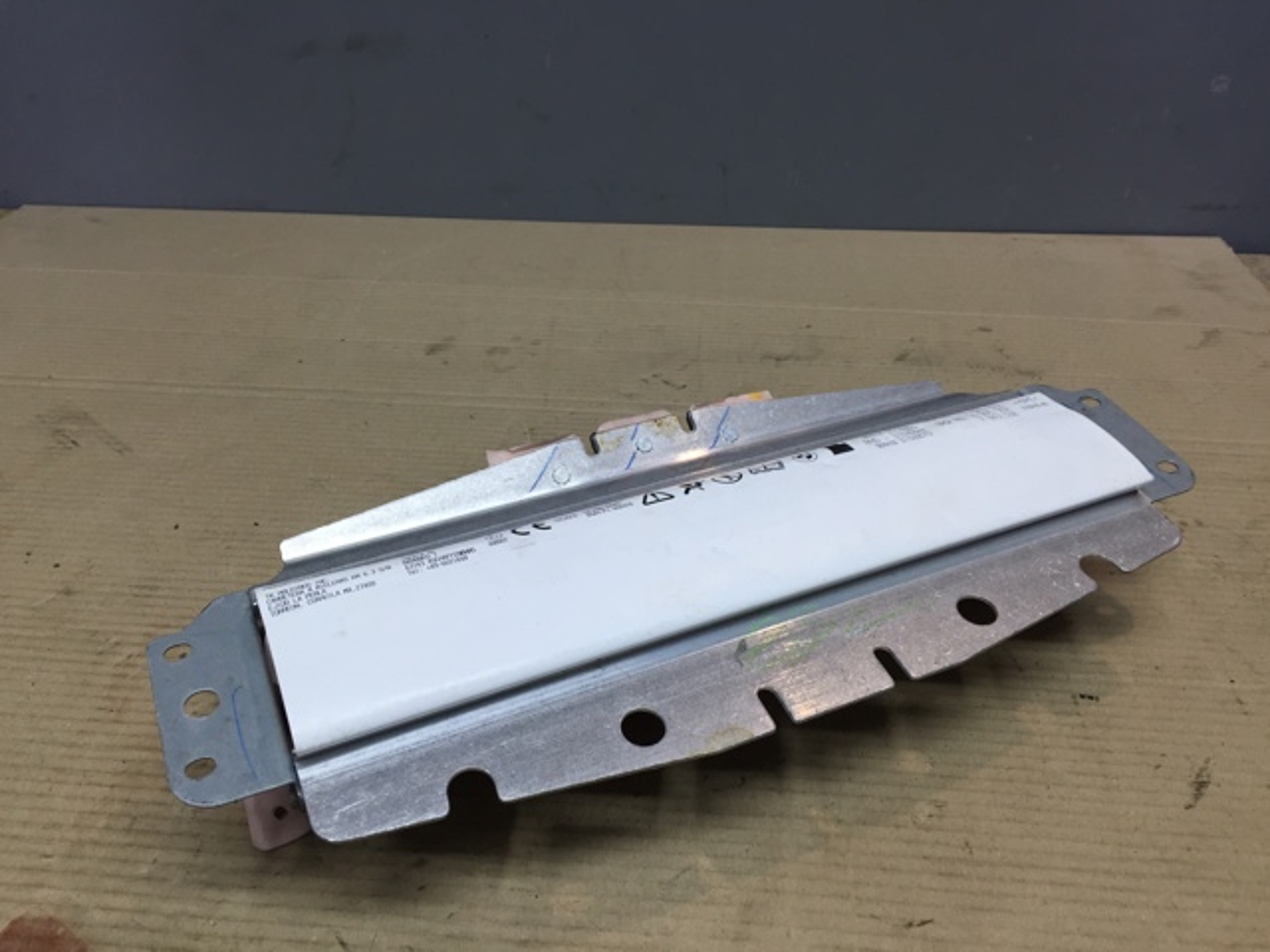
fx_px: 1064
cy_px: 476
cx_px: 635
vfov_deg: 48.2
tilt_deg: -34.0
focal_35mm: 29
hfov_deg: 61.7
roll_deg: -1.7
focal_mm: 4.15
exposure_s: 1/100
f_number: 2.2
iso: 50
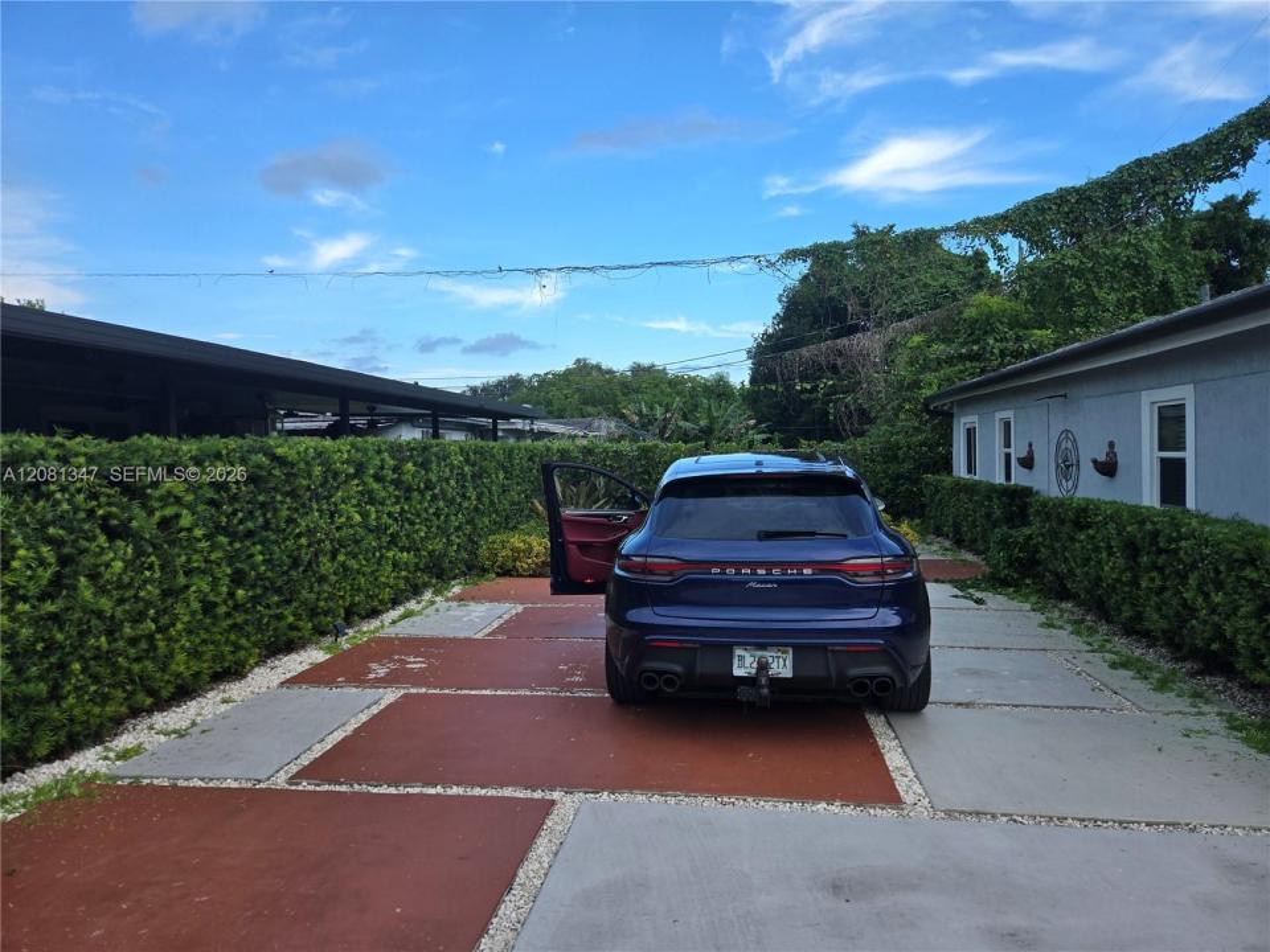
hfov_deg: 73.9
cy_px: 476
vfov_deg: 58.9
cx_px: 635
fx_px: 844
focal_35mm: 23
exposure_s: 1/1399
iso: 80
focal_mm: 5.4
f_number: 1.8
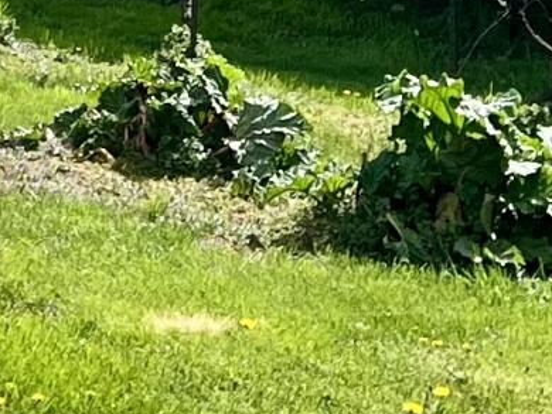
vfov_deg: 6.7
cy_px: -817
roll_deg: -0.9
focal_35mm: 200
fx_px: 3191
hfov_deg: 9.7
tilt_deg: +7.3
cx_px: -198
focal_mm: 5.7
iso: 50
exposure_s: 1/5076
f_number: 1.5
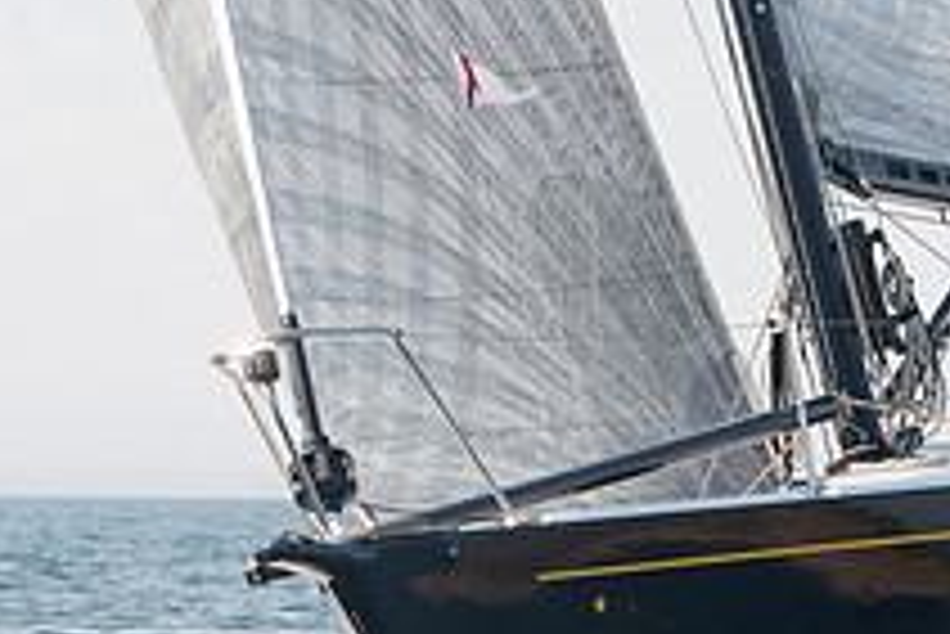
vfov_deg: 3.1
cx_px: 1045
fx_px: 11592
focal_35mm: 439
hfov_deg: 4.7
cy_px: 474
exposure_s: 1/1600
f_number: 7.1
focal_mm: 160
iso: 320
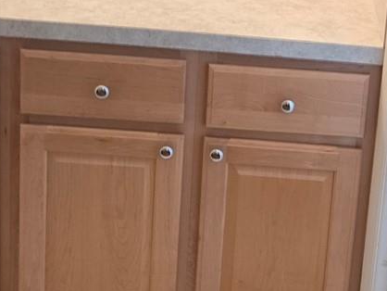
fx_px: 984
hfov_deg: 21.8
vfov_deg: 16.7
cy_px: 64
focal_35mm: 88
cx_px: 342
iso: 200
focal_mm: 5.4
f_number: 1.8
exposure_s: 1/61
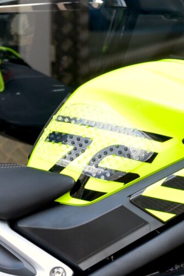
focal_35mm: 360
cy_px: 306
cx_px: 150
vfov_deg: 5.7
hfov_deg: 3.8
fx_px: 2760
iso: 200
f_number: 5
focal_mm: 70
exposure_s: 1/100
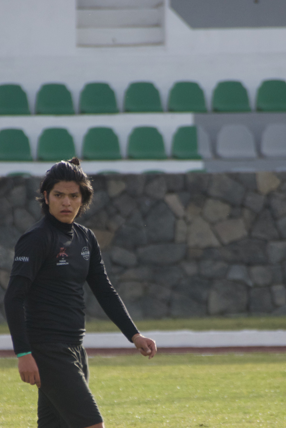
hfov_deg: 1.7
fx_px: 9687
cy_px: 293
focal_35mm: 813
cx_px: 114
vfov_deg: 2.5
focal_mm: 300
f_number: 5.6
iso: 400
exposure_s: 1/1000
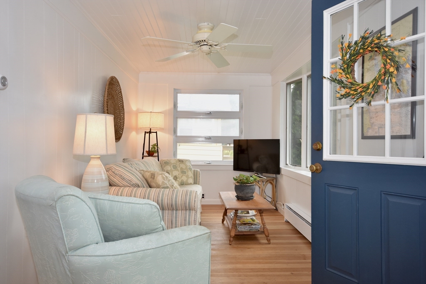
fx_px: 302
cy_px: 142
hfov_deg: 70.4
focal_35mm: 26
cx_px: 213
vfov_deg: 50.4
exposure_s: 1/60
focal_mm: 17
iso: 450
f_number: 5.3
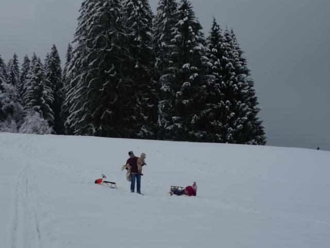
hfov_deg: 34.9
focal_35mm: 55
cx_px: 165
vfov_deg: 26.6
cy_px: 124
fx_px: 524
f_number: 3.4
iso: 100
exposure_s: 1/640
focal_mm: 9.1
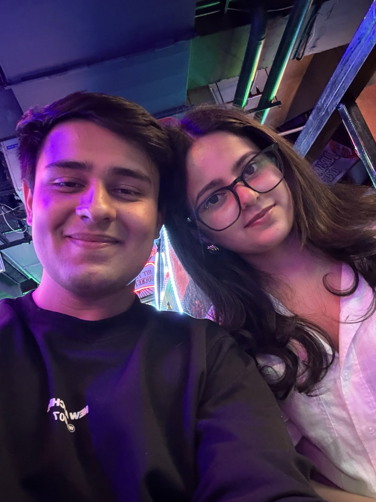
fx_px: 434
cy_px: 251
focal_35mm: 30
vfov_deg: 60.0
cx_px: 188
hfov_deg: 46.8
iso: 640
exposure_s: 1/17
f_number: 1.9
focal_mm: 2.69
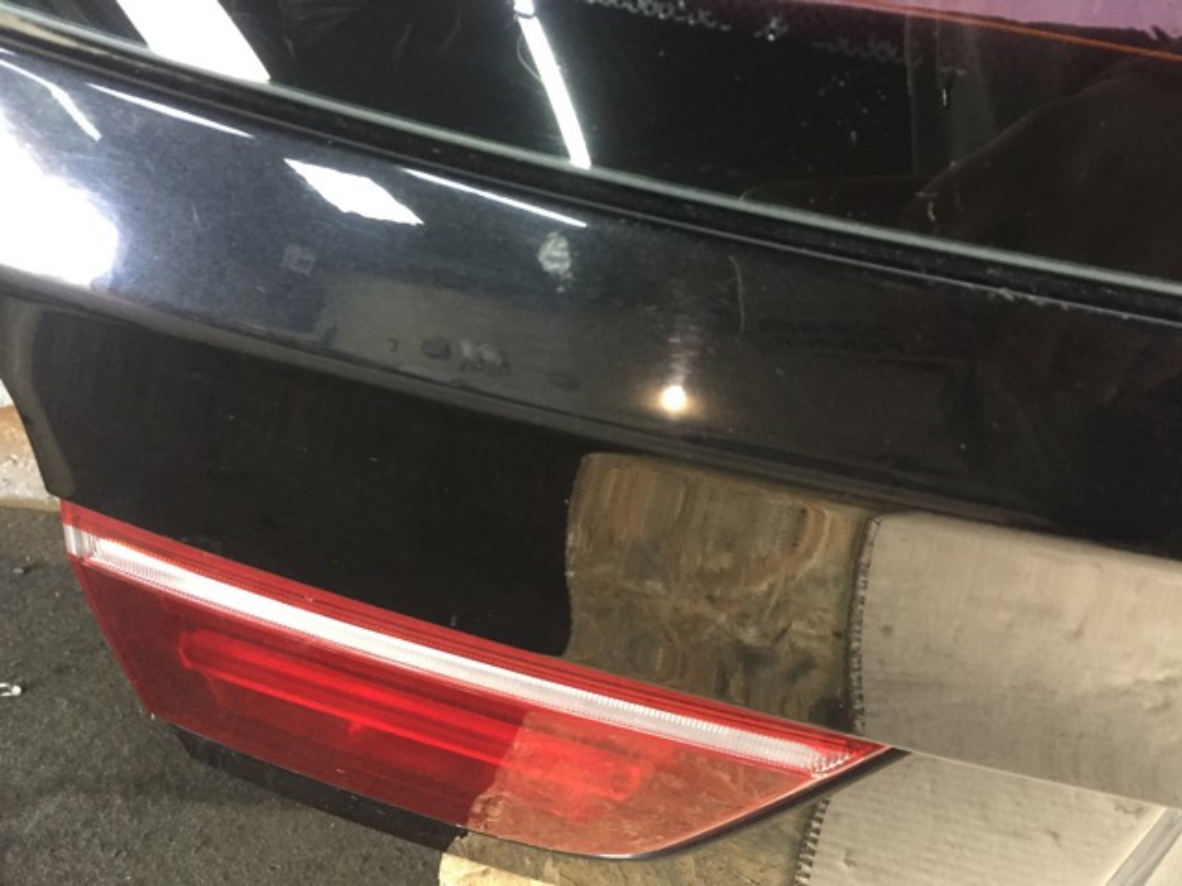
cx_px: 591
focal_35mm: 29
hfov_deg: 61.7
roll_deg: -4.3
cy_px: 443
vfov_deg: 48.2
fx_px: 990
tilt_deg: -44.5
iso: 250
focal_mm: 4.15
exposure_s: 1/17
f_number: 2.2
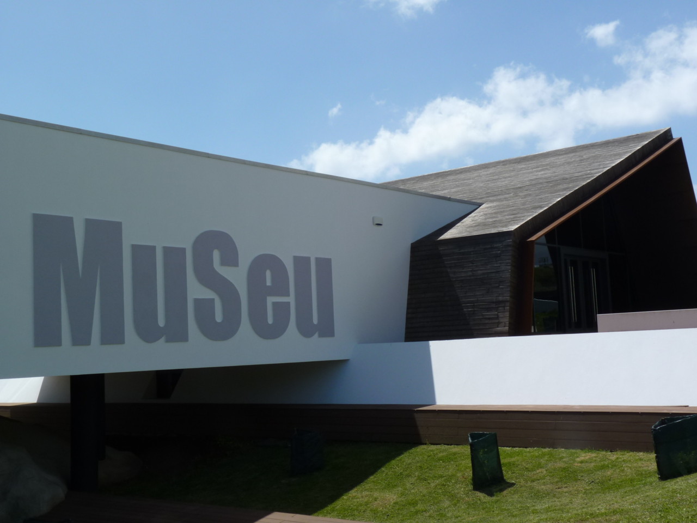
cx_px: 348
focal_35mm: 45
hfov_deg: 42.1
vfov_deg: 32.2
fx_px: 906
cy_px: 262
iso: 80
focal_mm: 8
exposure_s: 1/500
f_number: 5.6
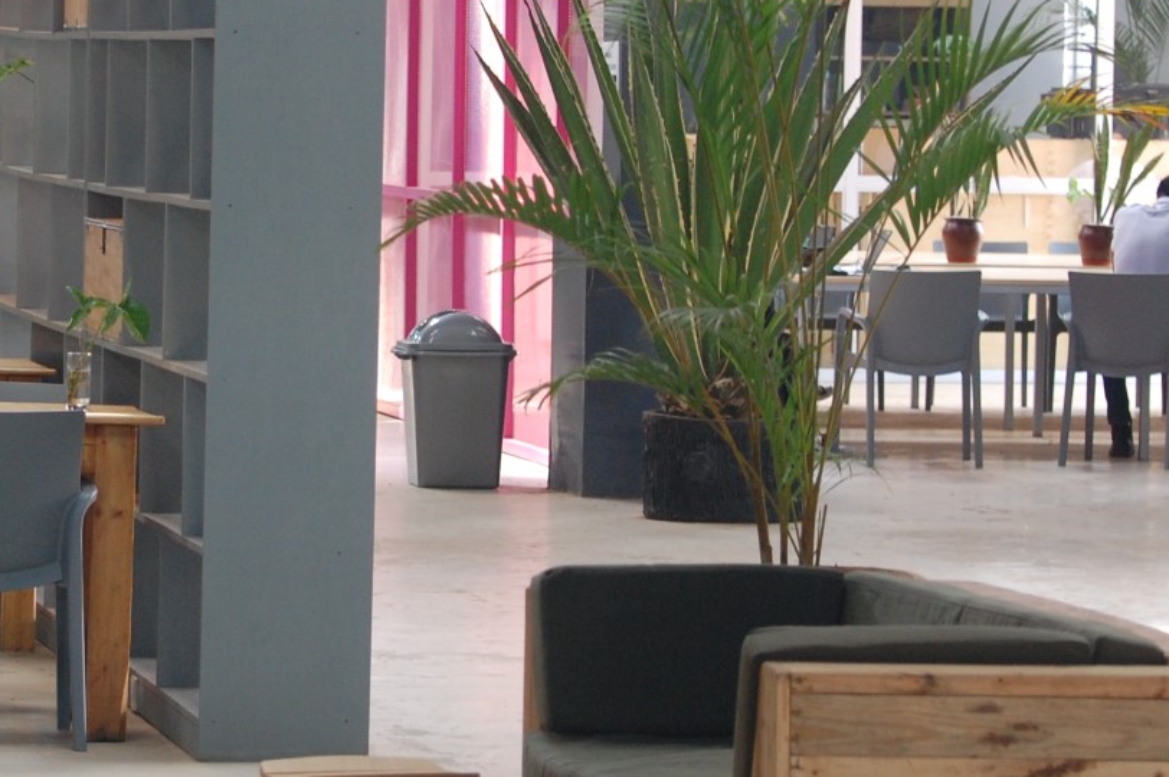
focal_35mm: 210
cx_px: 275
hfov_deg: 9.8
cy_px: 342
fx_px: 6813
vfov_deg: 6.5
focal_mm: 70
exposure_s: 1/30
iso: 800
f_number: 4.5
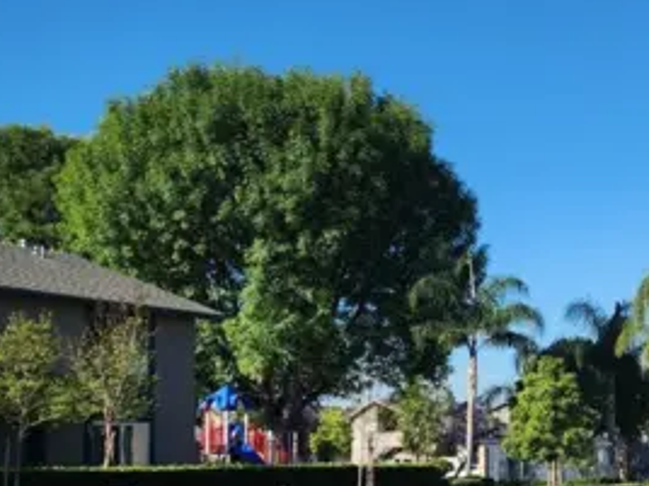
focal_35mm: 66
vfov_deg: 21.8
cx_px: 739
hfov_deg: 26.7
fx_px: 1237
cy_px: 433
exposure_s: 1/794
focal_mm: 6.4
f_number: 1.8
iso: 12
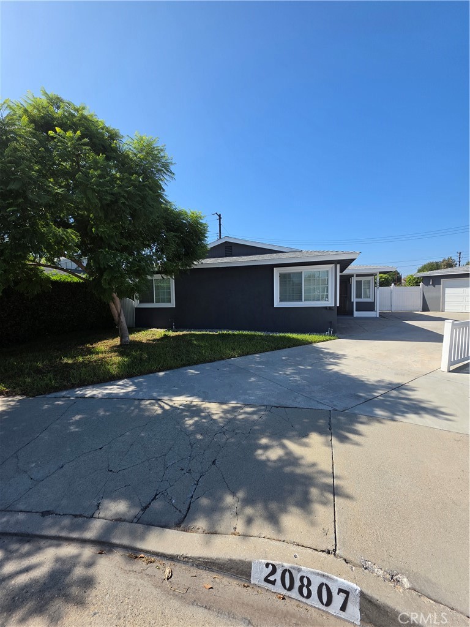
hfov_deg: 89.9
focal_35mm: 13
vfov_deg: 106.2
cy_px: 314
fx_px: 235
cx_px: 235
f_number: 1.9
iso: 32
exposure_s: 1/1554
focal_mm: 2.2
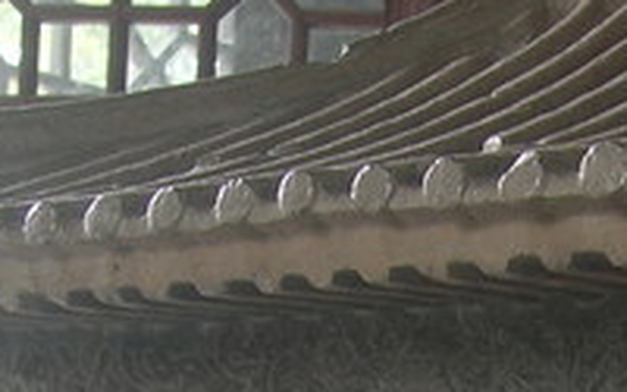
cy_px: 911
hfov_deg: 12.9
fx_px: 2683
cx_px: 825
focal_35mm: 157
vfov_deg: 7.8
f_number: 2.8
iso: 64
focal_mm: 7.8
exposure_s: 1/48.3
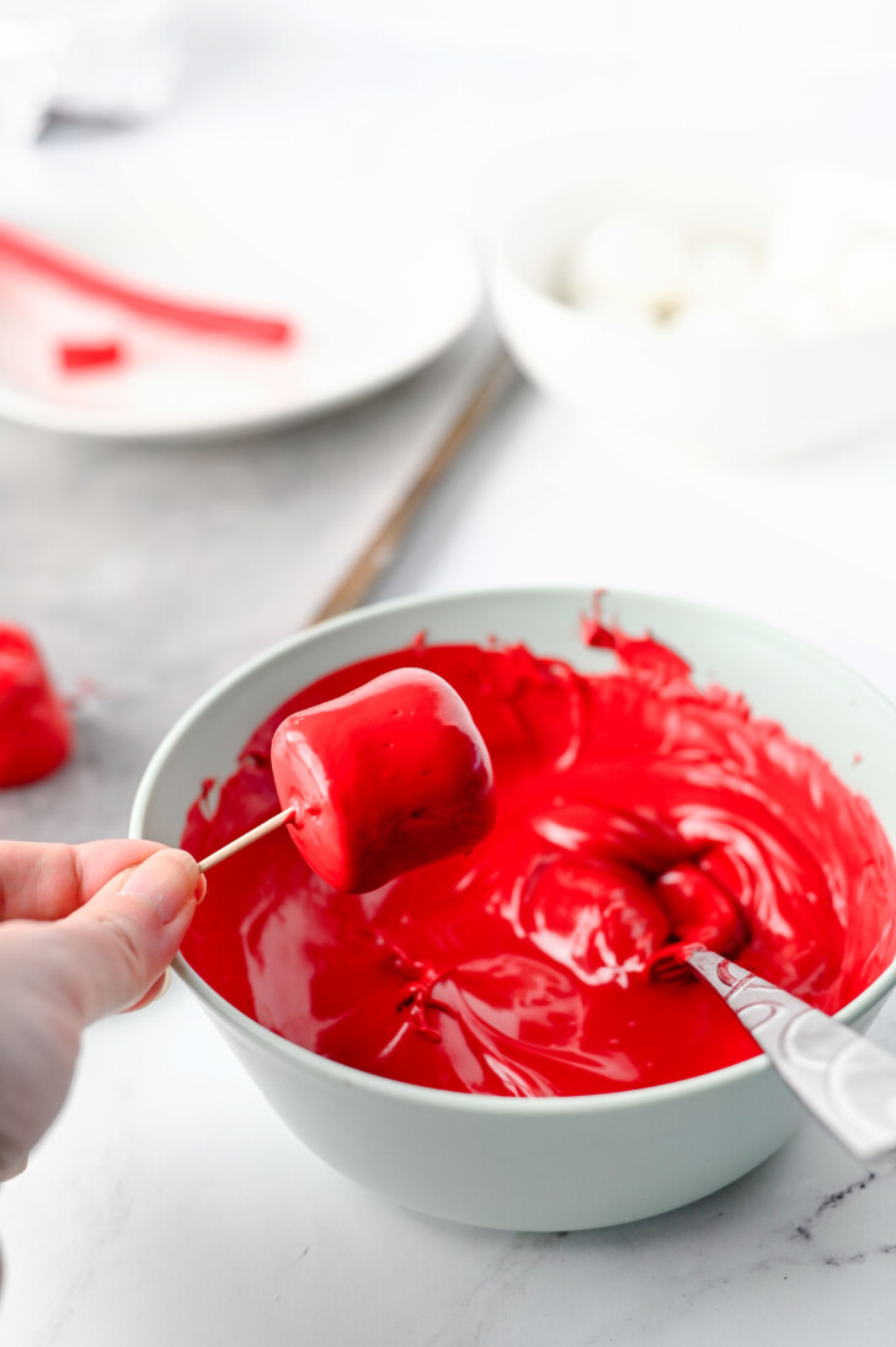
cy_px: 674
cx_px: 448
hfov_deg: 27.0
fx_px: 1869
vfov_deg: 39.6
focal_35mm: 50
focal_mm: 50
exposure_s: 1/100
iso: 360
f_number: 4
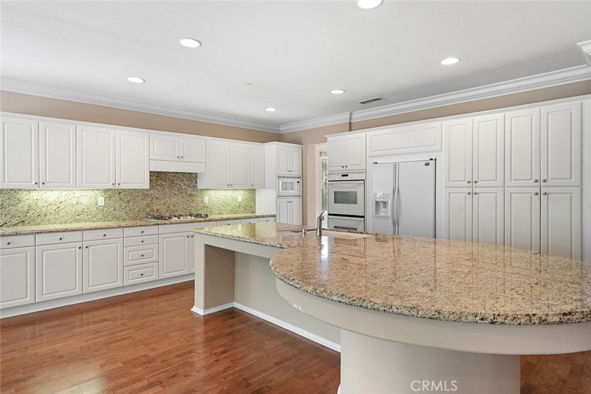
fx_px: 345
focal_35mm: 21
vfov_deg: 59.5
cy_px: 197
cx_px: 296
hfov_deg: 81.2
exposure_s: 1/5
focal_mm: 21
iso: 400
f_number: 8
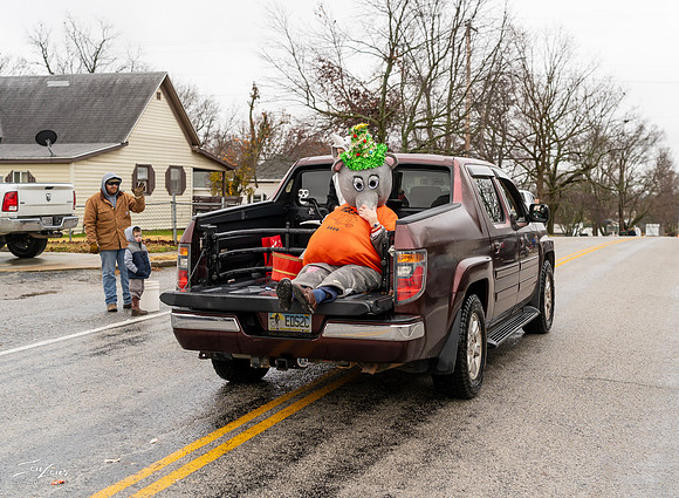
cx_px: 399
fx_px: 951
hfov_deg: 39.2
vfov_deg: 29.3
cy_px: 220
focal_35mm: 49
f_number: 2.8
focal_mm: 35
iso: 320
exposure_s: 1/640
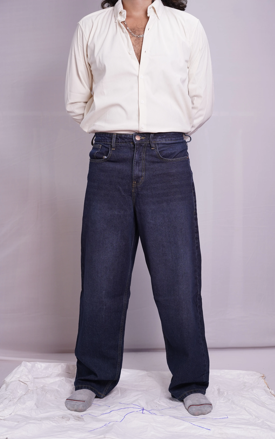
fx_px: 612
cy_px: 220
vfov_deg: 39.6
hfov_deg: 25.3
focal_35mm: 51
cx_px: 142
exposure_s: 1/100
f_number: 3.5
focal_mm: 50
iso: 640
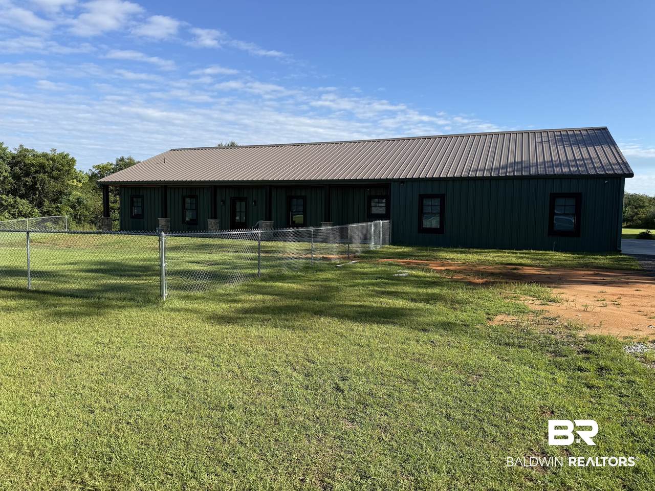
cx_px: 328
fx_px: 454
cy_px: 246
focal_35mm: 24
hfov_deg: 71.6
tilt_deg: -4.3
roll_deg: -1.1
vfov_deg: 56.8
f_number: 1.78
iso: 80
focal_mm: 6.76
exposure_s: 1/3425
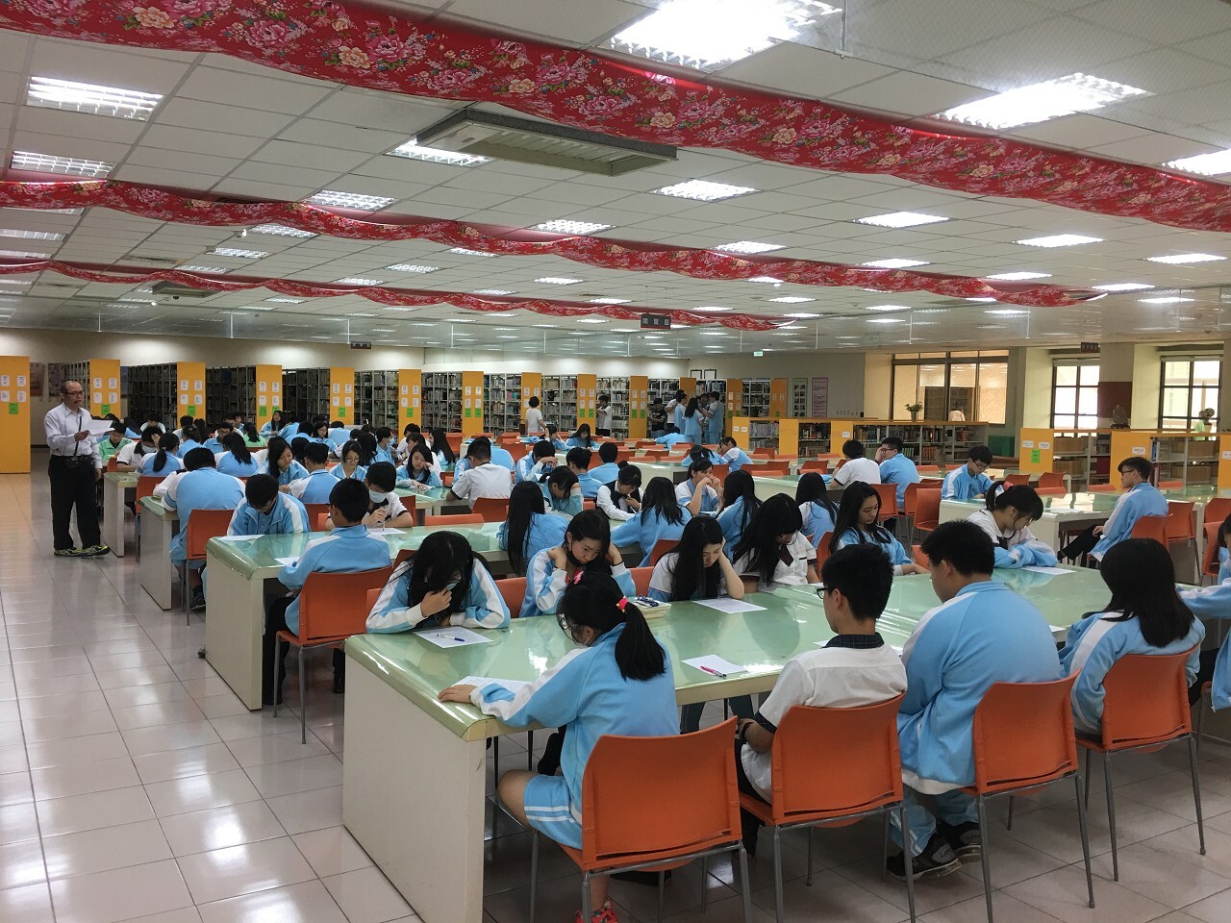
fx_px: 1031
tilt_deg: -2.2
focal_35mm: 29
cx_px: 616
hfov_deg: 61.7
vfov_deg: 48.2
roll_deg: -1.5
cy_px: 462
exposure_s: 1/30
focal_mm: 4.15
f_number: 2.2
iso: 25
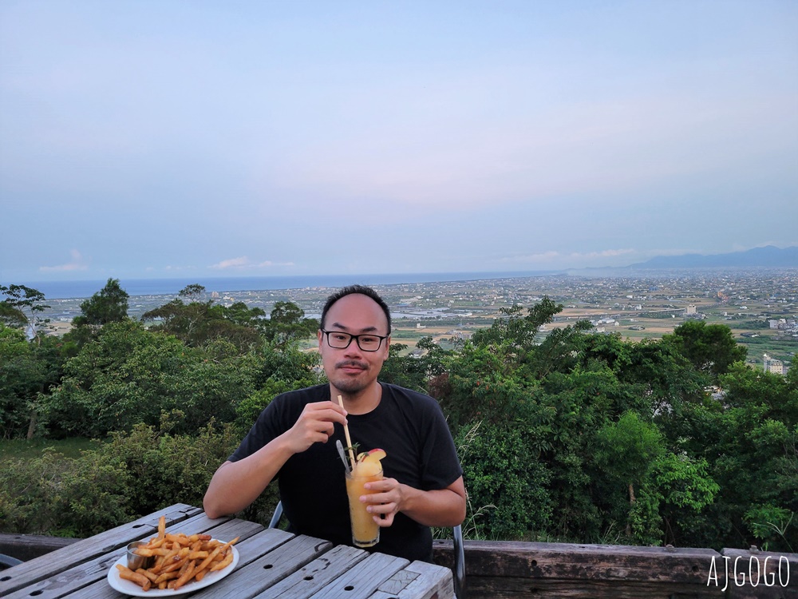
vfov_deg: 53.1
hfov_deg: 67.3
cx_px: 399
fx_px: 599
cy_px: 300
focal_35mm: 26
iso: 250
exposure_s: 1/120
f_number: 1.8
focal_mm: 5.4
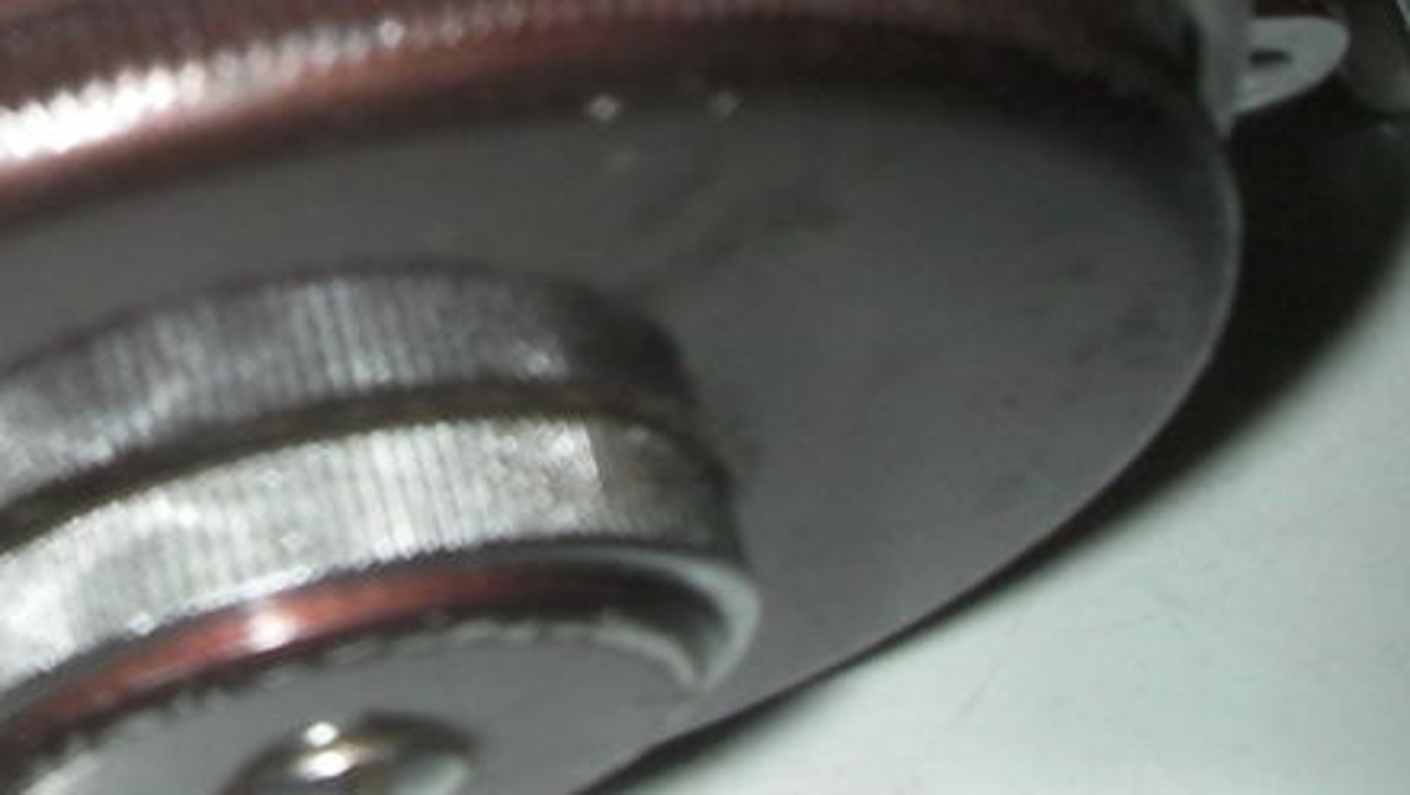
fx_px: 3516
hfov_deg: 21.9
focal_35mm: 94
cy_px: -54
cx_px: 38
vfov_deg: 12.7
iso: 200
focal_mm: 6.3
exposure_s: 1/30
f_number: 5.6
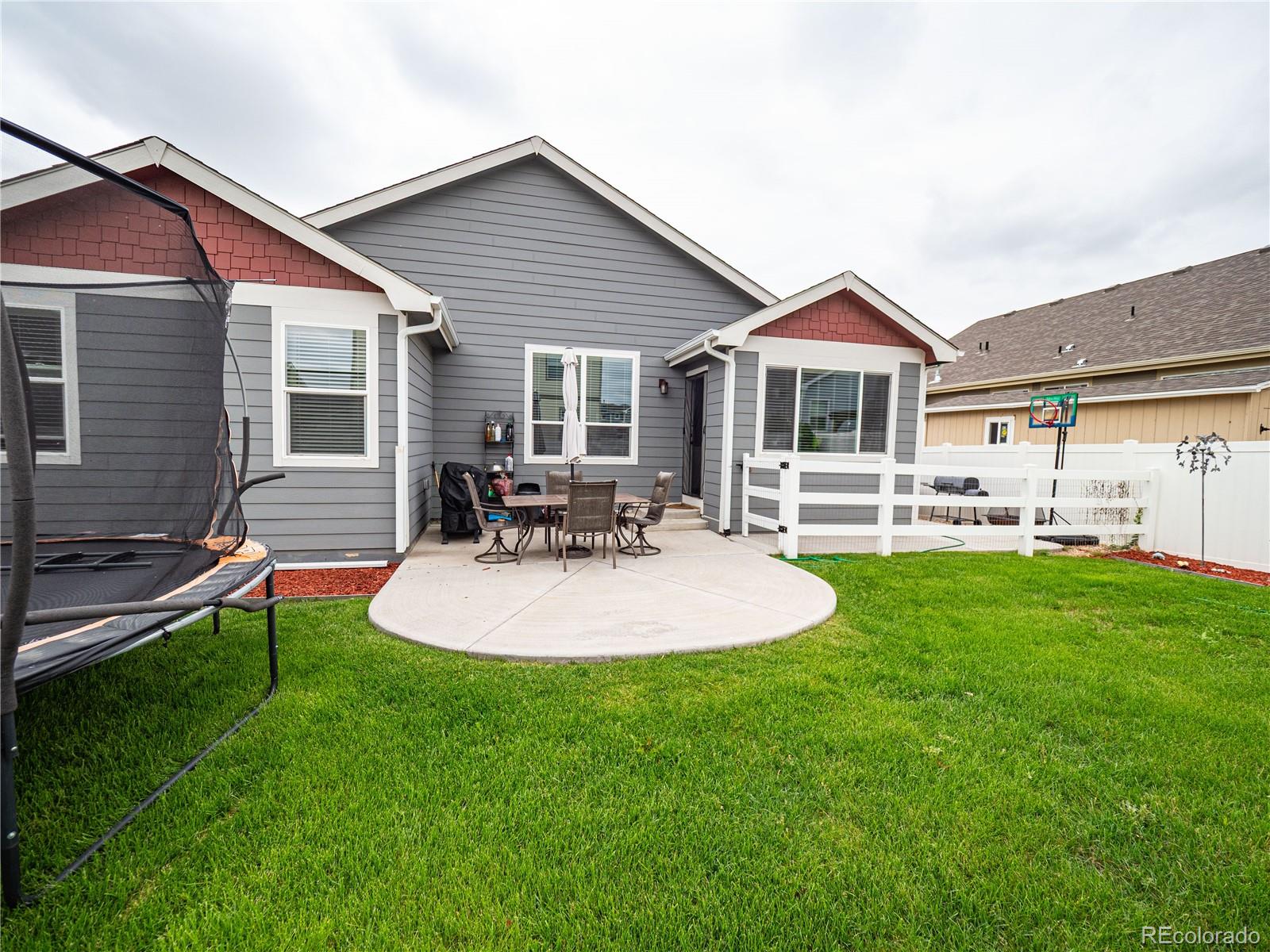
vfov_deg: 85.7
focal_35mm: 14
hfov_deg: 102.1
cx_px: 635
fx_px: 514
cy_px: 476
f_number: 2.8
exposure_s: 1/1250
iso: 200
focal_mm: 7
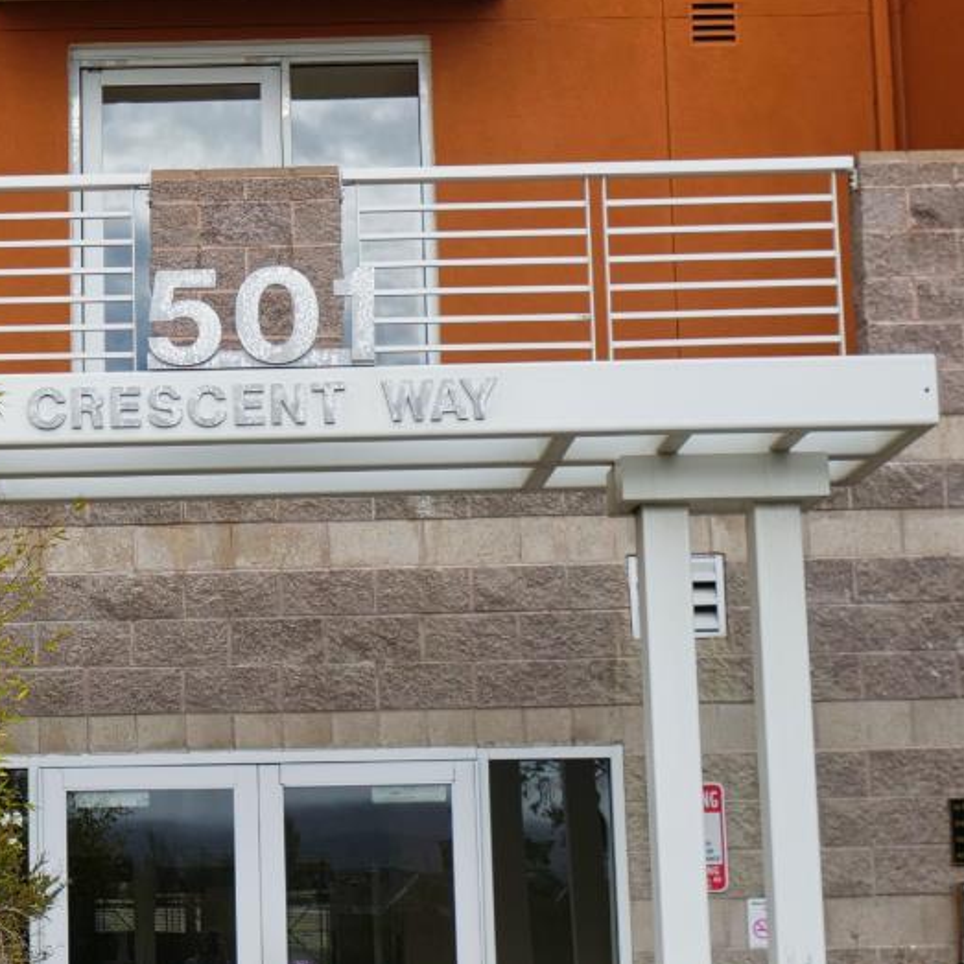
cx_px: 267
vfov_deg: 24.2
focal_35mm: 71
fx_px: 2237
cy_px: 670
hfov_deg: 24.1
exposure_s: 1/500
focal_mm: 14
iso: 100
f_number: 4
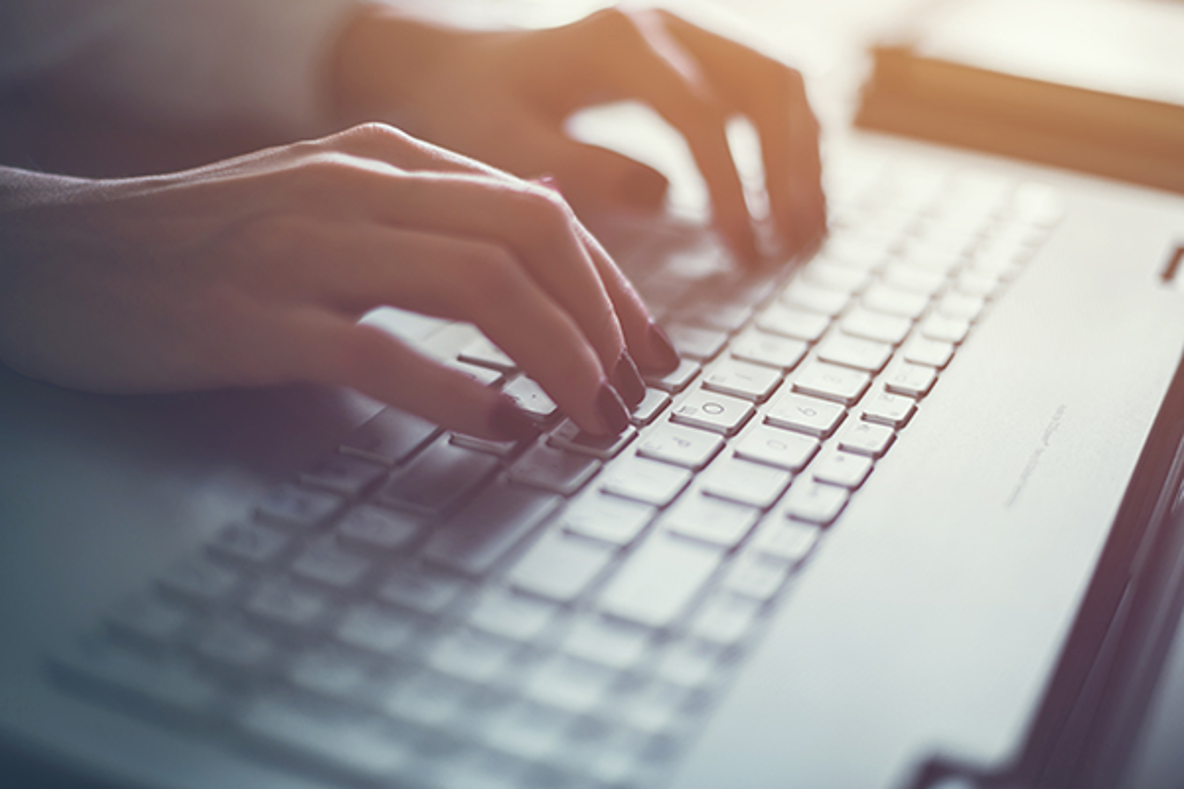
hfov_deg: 39.6
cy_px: 394
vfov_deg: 27.0
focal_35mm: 50
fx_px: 1644
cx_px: 592
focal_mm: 50
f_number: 1.4
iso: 100
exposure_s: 1/200
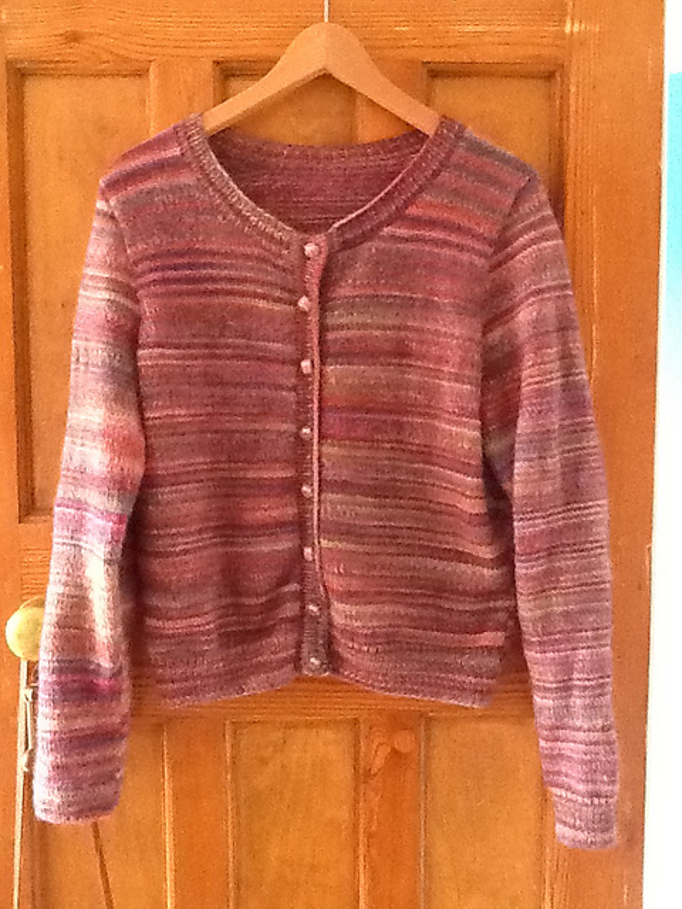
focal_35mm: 44
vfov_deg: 42.9
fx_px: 1156
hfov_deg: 32.9
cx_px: 341
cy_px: 454
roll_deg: +0.3
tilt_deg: -7.9
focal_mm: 2.03
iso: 400
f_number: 2.4
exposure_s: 1/15
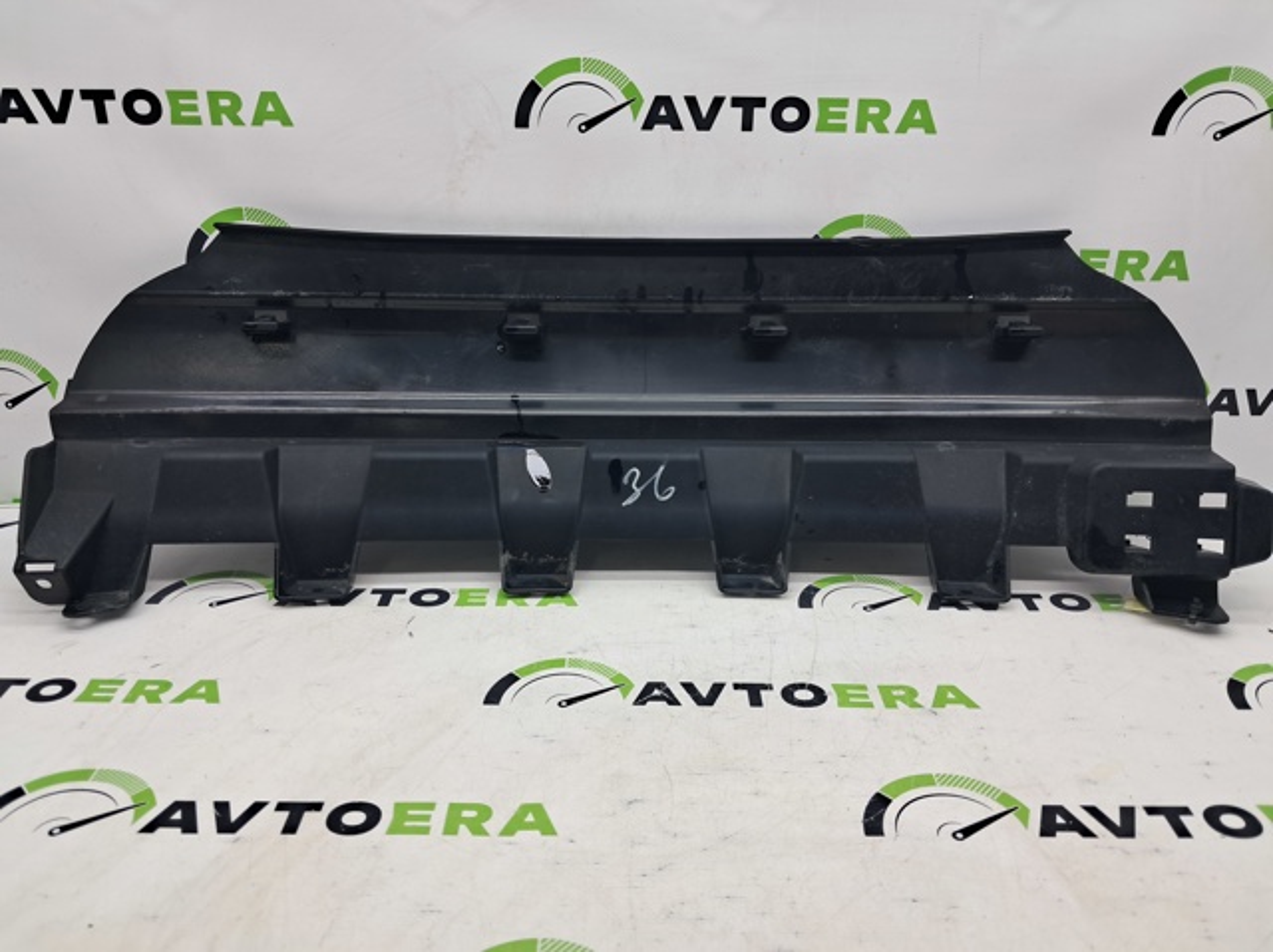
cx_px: 636
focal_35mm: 27
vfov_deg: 51.3
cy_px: 476
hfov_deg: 65.4
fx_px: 992
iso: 50
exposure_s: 1/50
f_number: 1.8
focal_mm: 4
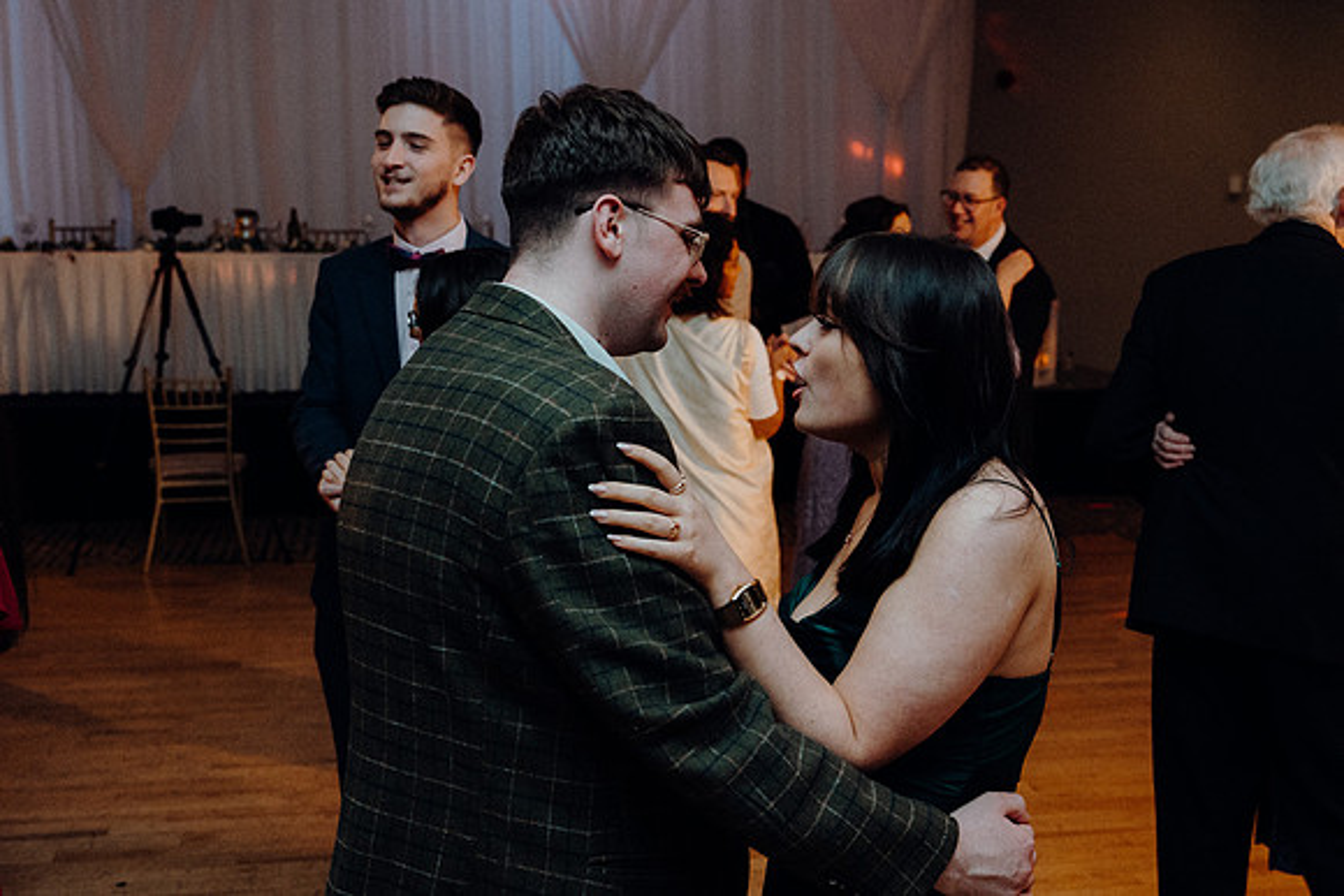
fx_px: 1680
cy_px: 448
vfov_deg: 29.9
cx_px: 672
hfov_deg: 43.6
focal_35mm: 45
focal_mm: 30
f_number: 3.5
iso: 2500
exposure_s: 1/200
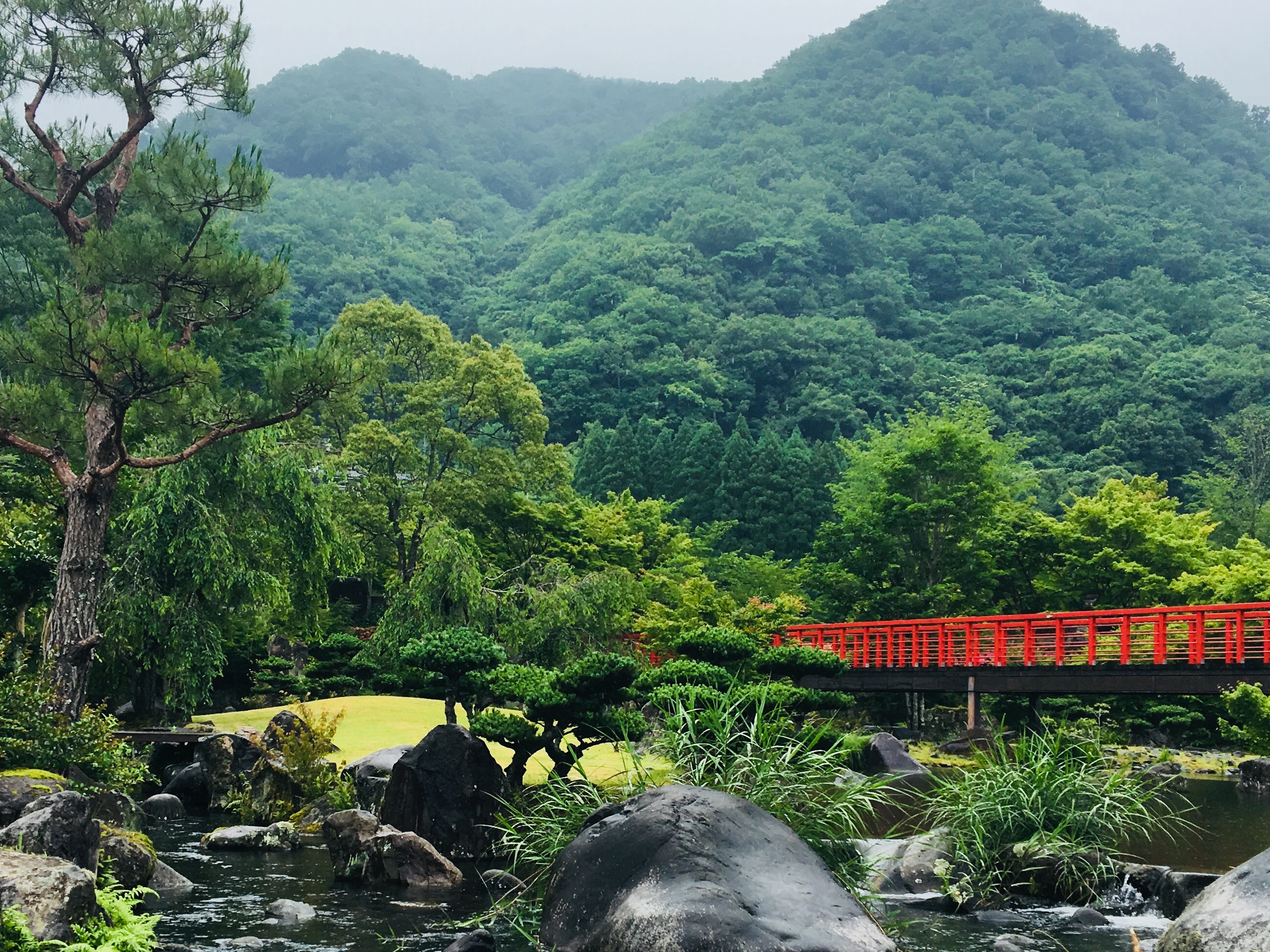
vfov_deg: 32.0
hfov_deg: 42.0
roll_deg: -1.2
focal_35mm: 45
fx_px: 1651
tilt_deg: +3.9
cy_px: 596
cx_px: 579
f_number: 2.2
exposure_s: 1/801
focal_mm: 4.15
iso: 25
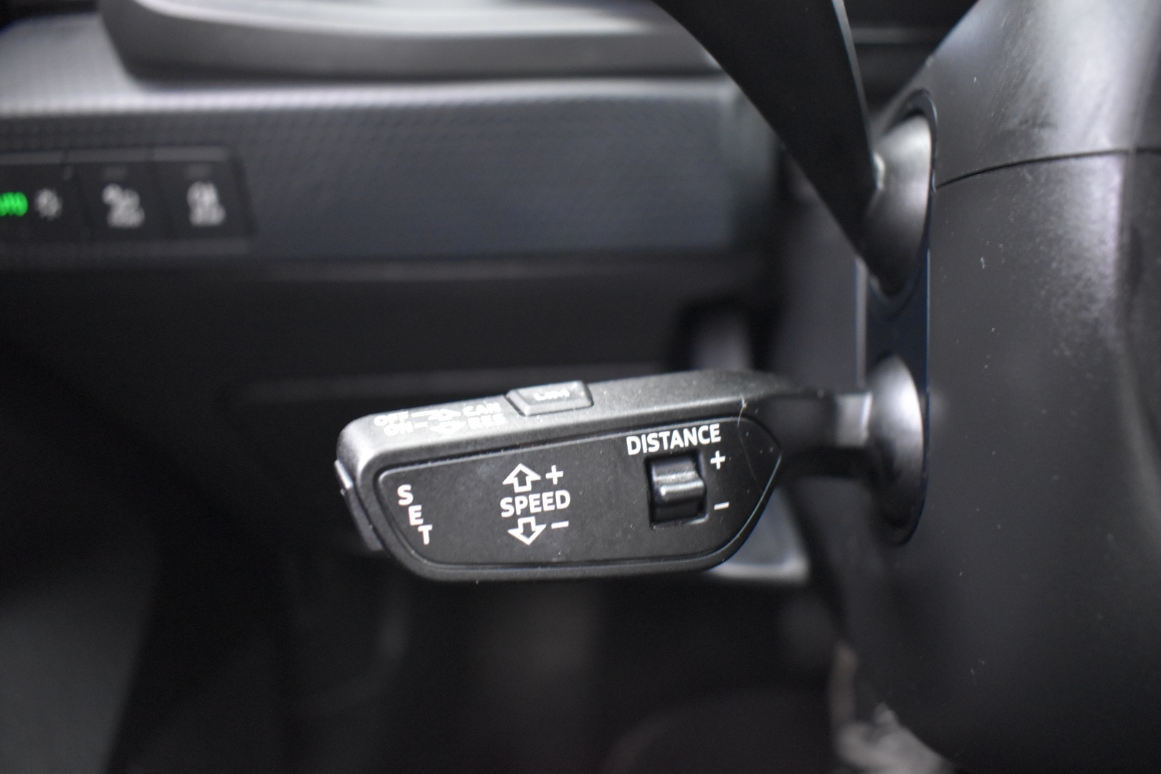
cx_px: 580
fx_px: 871
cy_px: 387
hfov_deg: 67.4
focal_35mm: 27
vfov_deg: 47.9
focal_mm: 18
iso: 3200
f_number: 3.5
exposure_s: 1/3
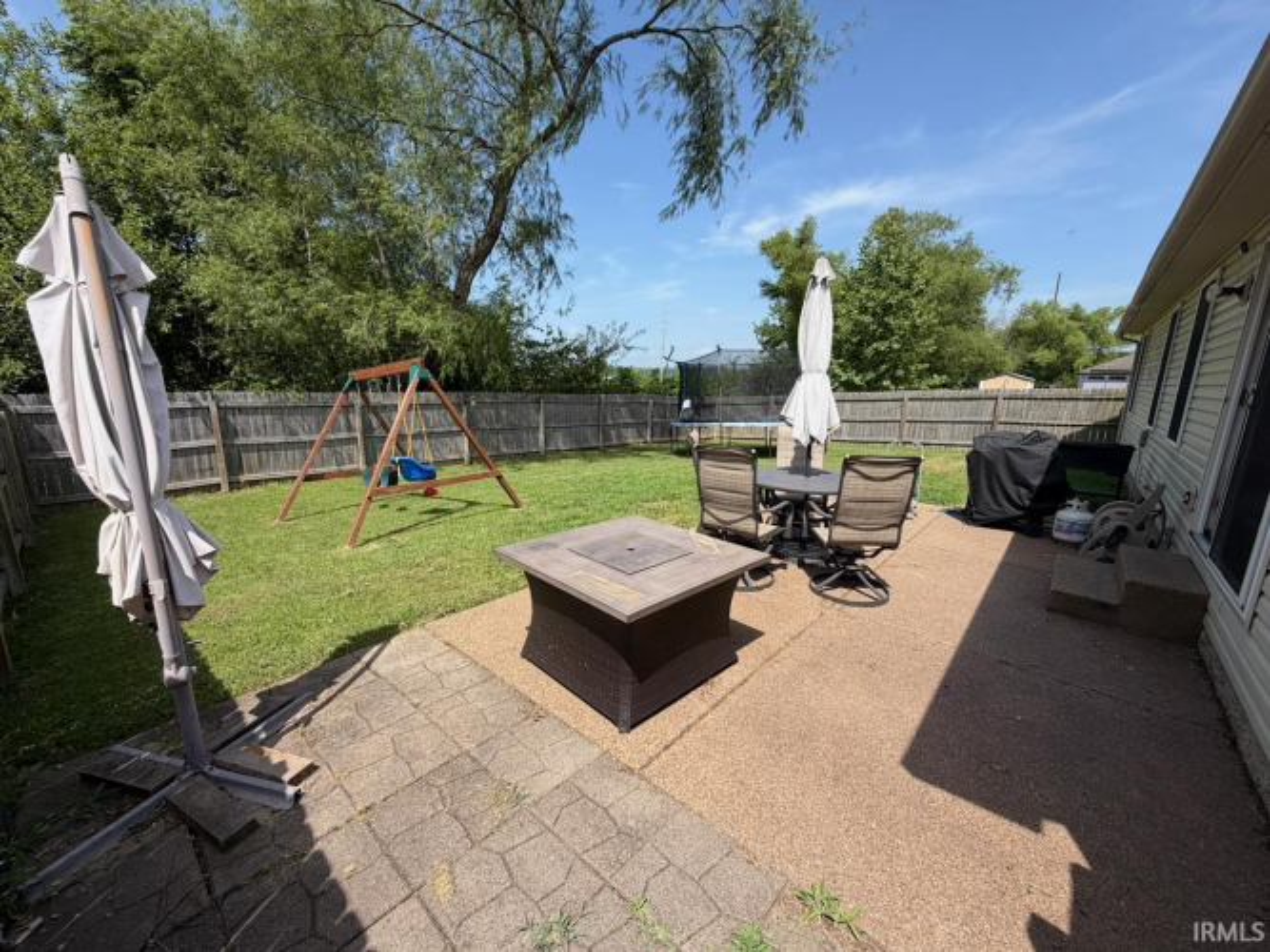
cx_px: 635
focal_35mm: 14
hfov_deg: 102.1
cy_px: 476
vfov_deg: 85.7
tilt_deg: -11.6
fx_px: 514
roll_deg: -1.0
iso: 32
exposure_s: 1/770
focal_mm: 2.22
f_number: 2.2
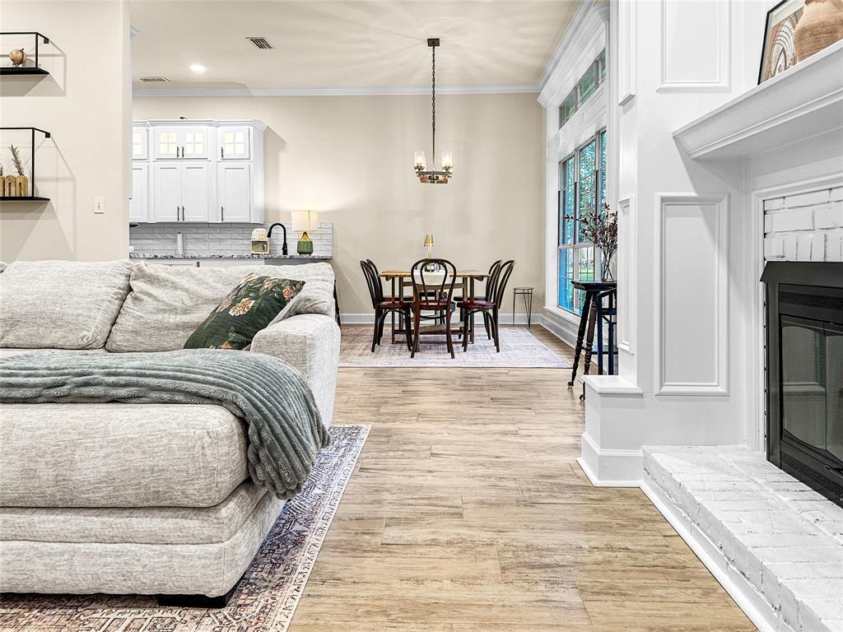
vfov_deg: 56.8
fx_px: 584
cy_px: 316
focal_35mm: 24
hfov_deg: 71.6
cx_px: 422
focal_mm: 6.86
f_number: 1.8
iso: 200
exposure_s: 1/120
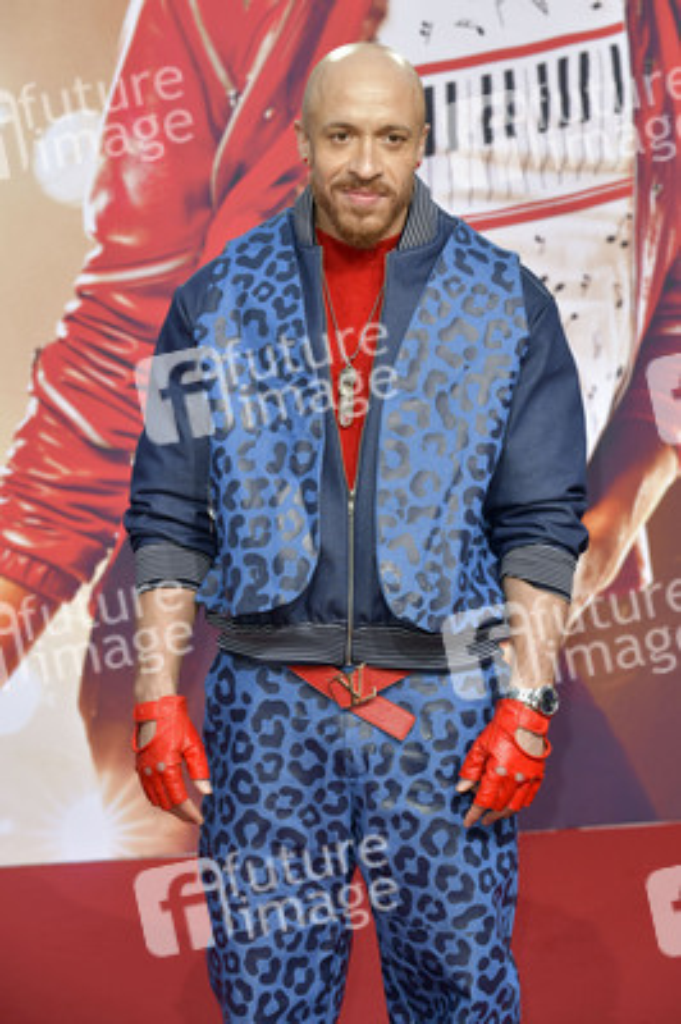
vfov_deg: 19.5
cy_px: 512
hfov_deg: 13.0
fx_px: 2984
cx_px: 340
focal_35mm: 105
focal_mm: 105
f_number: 6.3
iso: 400
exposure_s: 1/200
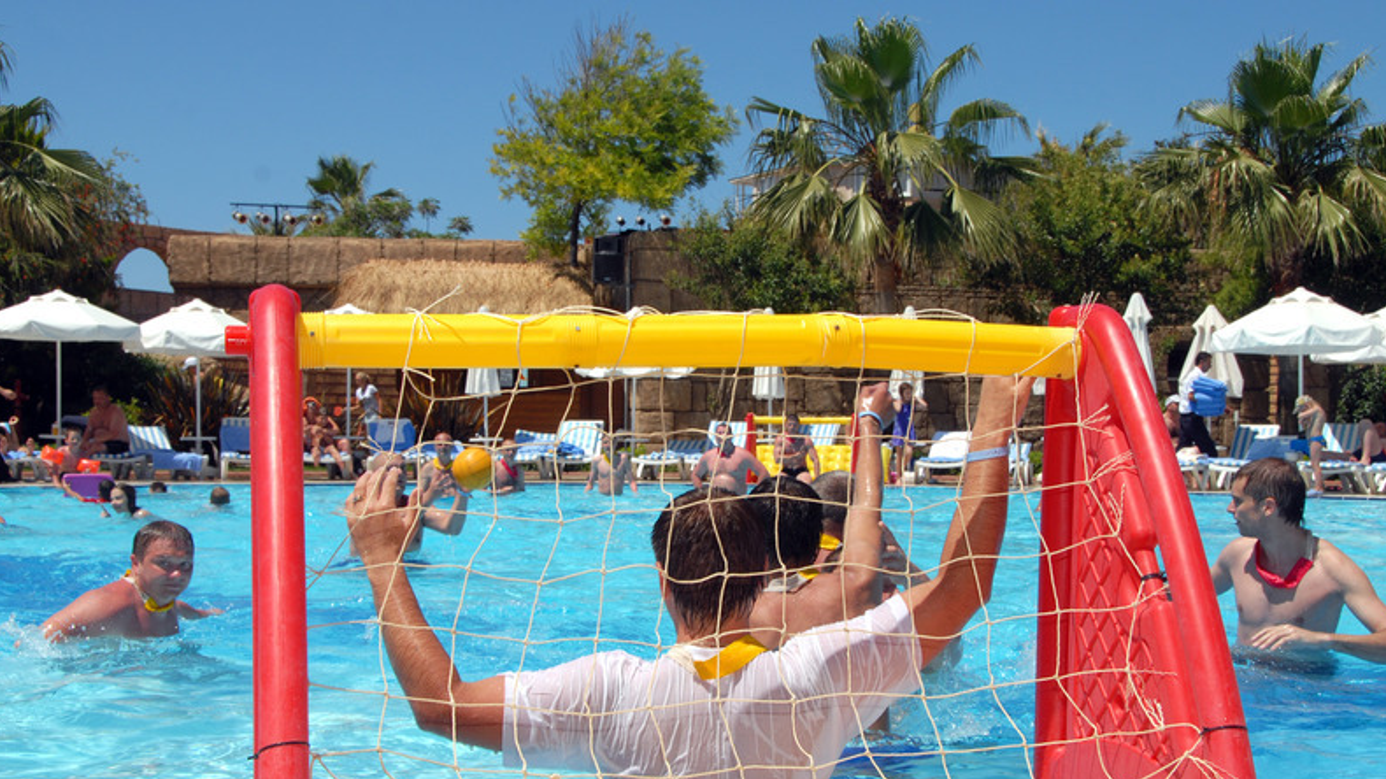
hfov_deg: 40.6
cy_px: 442
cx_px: 693
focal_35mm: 51
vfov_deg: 23.5
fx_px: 1874
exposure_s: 1/250
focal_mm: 32
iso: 100
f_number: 11
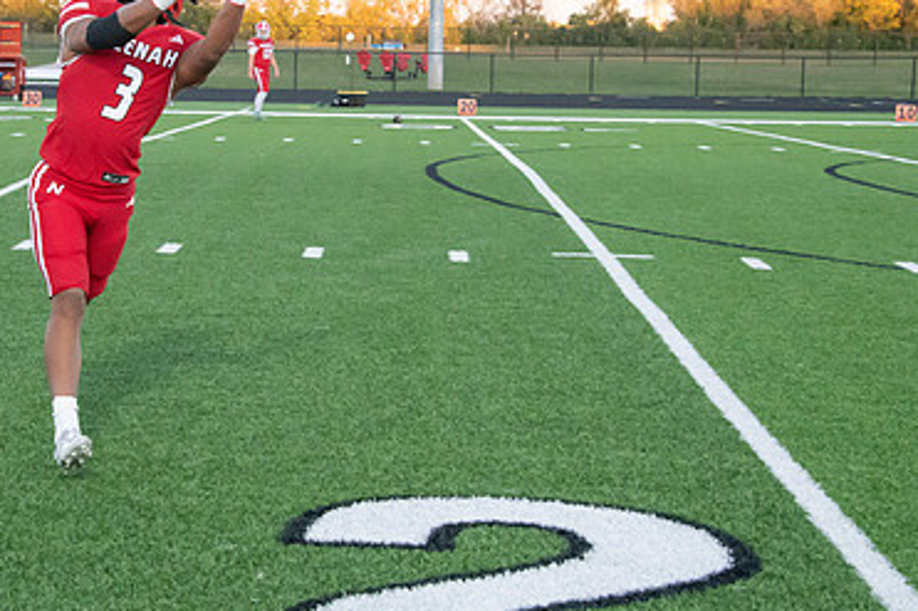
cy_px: 179
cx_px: 233
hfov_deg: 20.9
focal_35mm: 97
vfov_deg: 14.1
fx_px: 2472
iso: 8000
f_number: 9
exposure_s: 1/640
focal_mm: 62
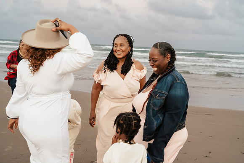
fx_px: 339
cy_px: 82
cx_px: 122
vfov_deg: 27.0
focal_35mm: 50
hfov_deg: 39.6
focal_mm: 50
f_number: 5.6
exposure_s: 1/200
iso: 6400
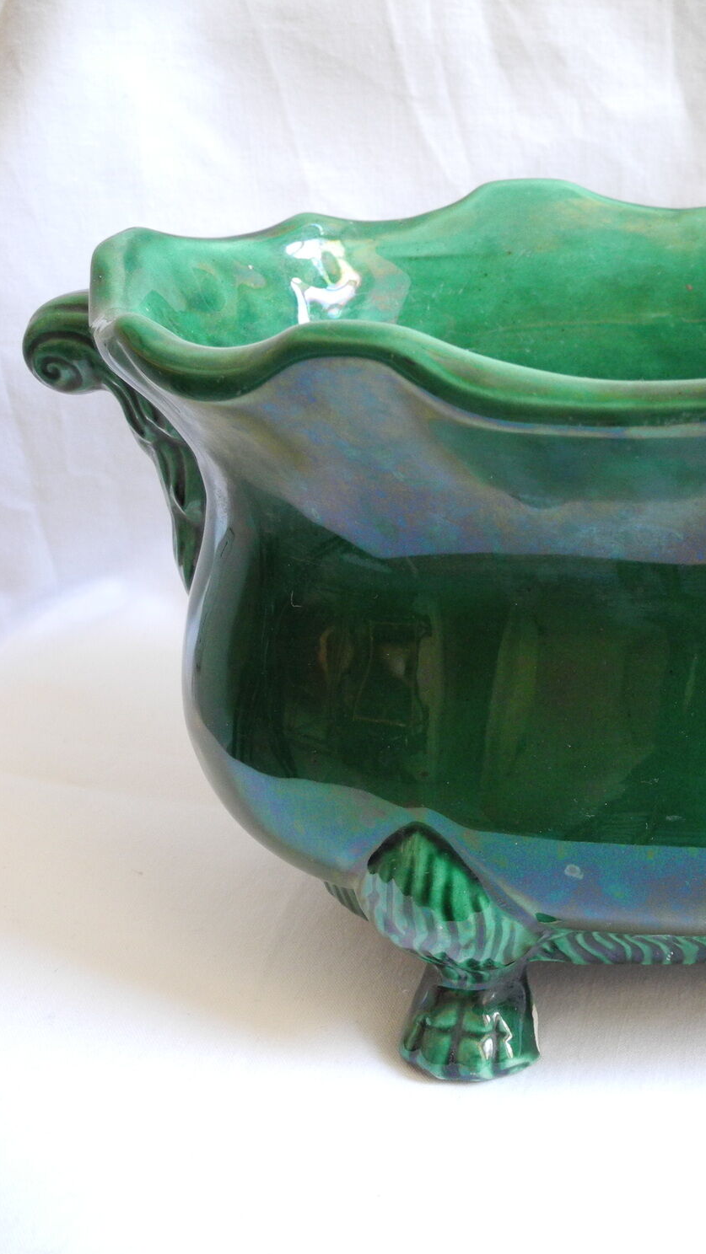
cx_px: 827
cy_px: 631
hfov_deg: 26.1
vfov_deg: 49.4
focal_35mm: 41
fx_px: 1365
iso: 399
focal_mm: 6
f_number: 2.8
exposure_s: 1/30
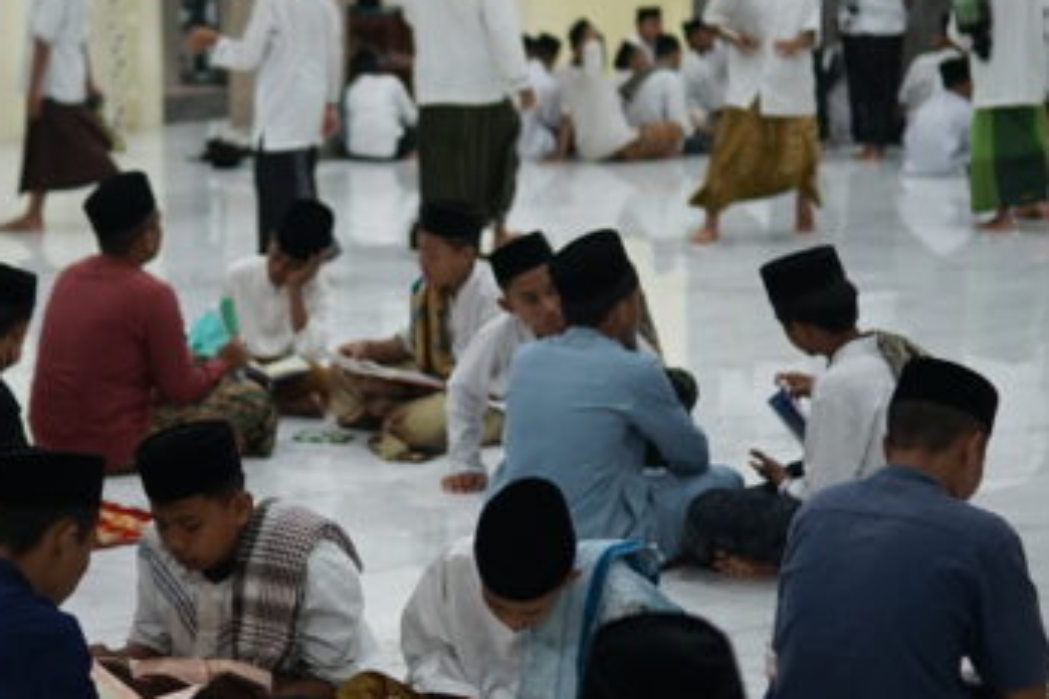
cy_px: 368
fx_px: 2622
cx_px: 380
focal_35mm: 90
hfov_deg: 22.6
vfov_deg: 15.2
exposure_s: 1/160
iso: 640
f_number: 1.4
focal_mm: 30
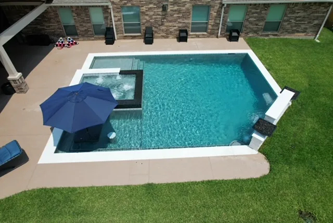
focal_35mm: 22
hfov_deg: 78.5
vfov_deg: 57.3
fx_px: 204
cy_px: 112
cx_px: 166
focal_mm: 8.38
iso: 150
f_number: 2.8
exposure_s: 1/1000
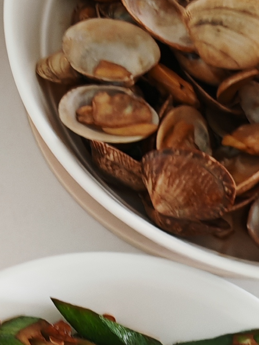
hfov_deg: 11.6
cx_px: -53
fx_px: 1247
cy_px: 394
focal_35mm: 125
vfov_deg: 15.3
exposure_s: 1/25
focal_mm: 6.67
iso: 1250
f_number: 1.9
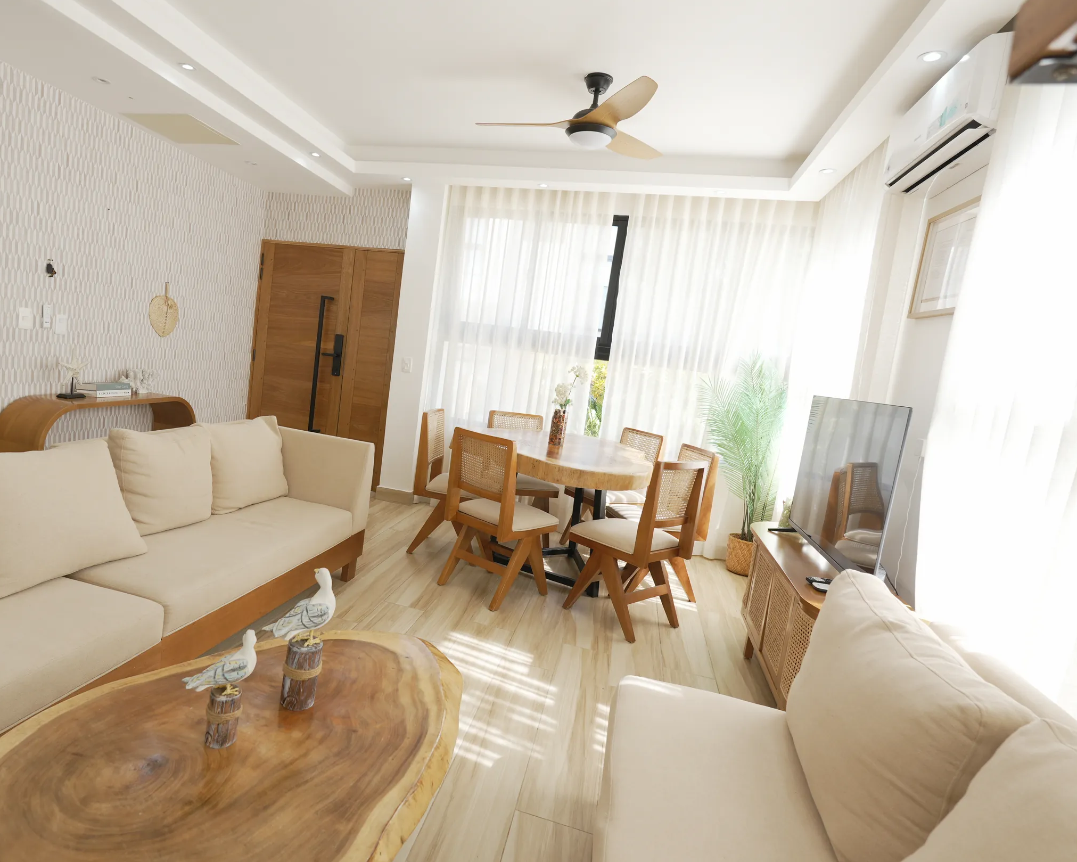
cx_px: 448
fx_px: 625
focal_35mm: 20
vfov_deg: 69.2
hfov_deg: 80.8
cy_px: 435
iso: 125
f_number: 2.8
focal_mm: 11
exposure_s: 1/125
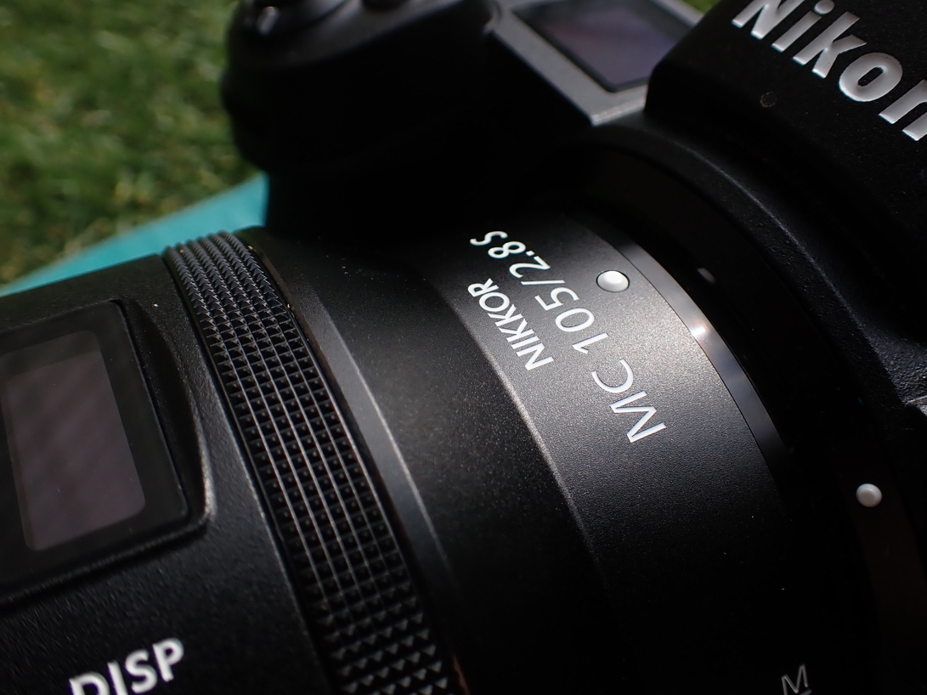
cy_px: 323
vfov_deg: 42.9
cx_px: 495
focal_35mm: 33
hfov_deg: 55.3
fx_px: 884
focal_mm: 5.4
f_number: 9
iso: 125
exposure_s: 1/125
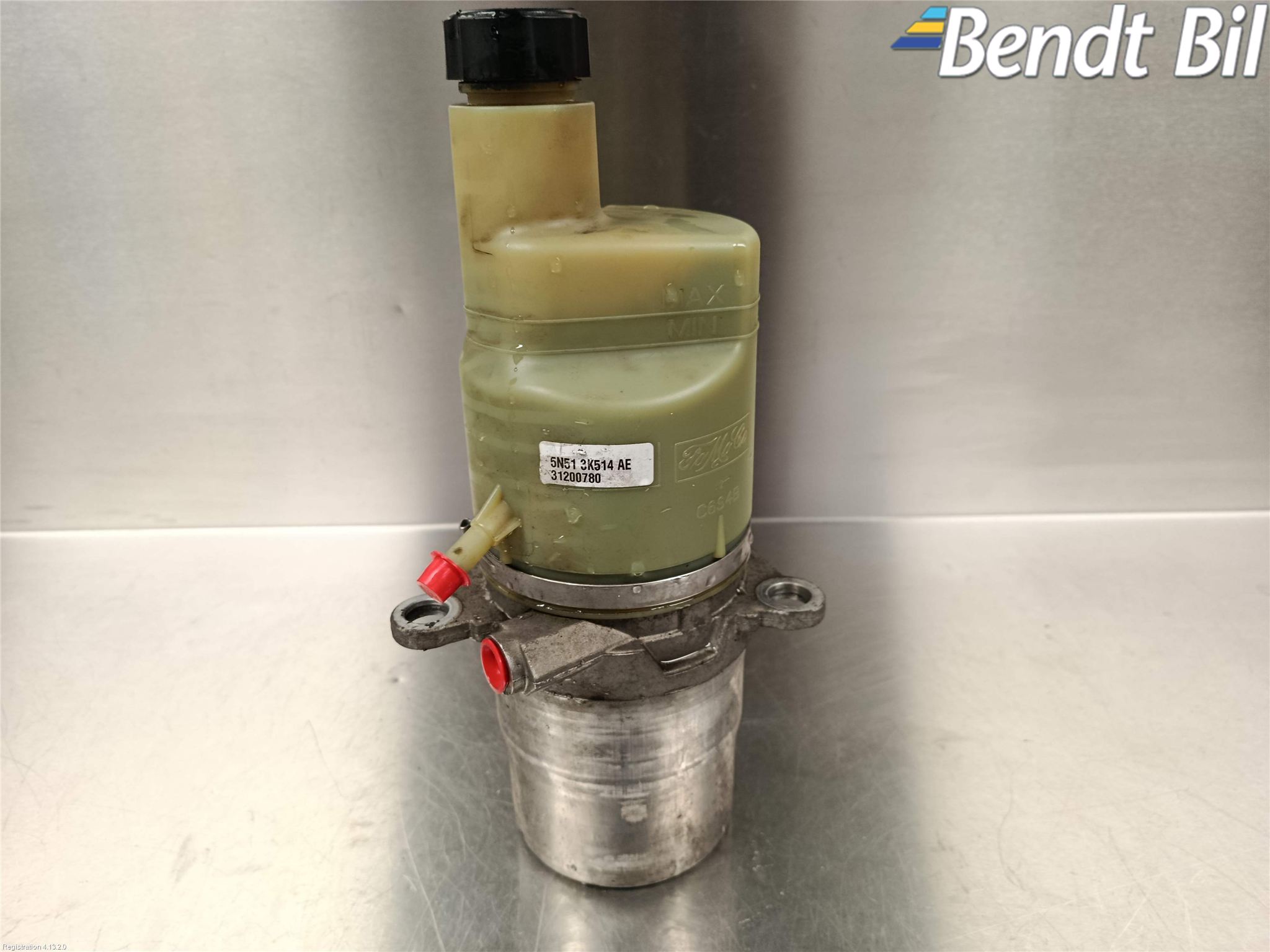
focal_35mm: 24
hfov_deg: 71.6
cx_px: 635
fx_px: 881
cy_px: 476
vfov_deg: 56.8
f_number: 1.7
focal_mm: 5.24
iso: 1248
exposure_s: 1/50
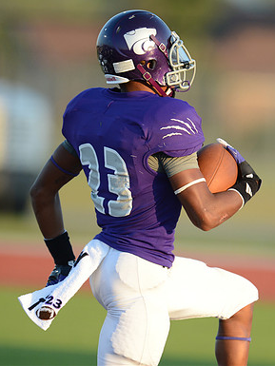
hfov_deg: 1.9
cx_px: 221
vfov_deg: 2.5
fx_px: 8437
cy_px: 183
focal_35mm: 797
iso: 800
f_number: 4
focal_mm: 550
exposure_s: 1/1250
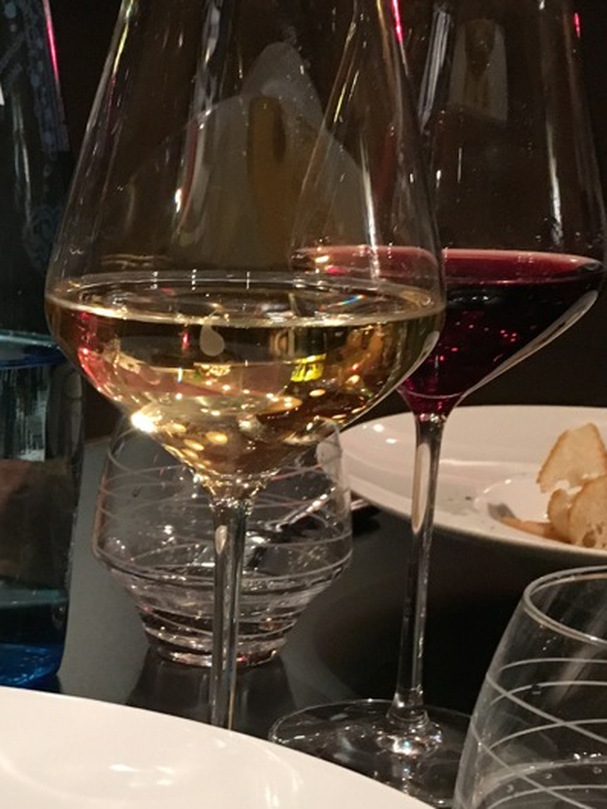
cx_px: -63
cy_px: 501
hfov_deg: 20.1
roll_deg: -0.8
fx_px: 1635
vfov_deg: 27.7
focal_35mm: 70
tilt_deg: -14.7
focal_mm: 4.15
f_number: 2.2
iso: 200
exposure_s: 1/17
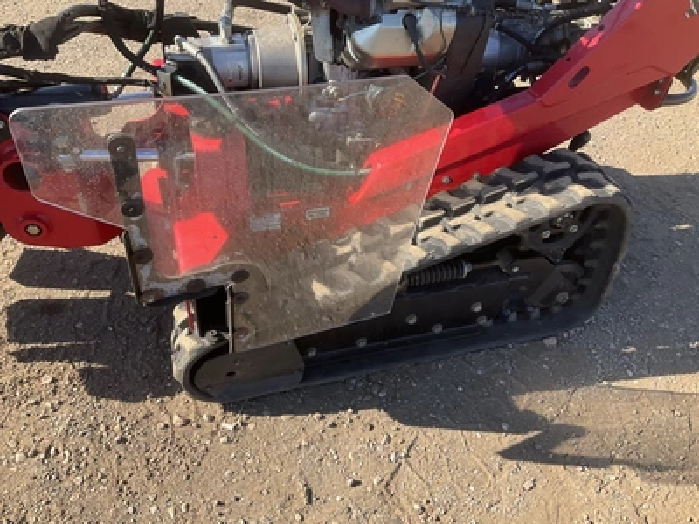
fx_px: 586
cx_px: 350
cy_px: 262
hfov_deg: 61.7
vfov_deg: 48.2
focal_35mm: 29
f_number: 1.8
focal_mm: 3
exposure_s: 1/504
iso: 25
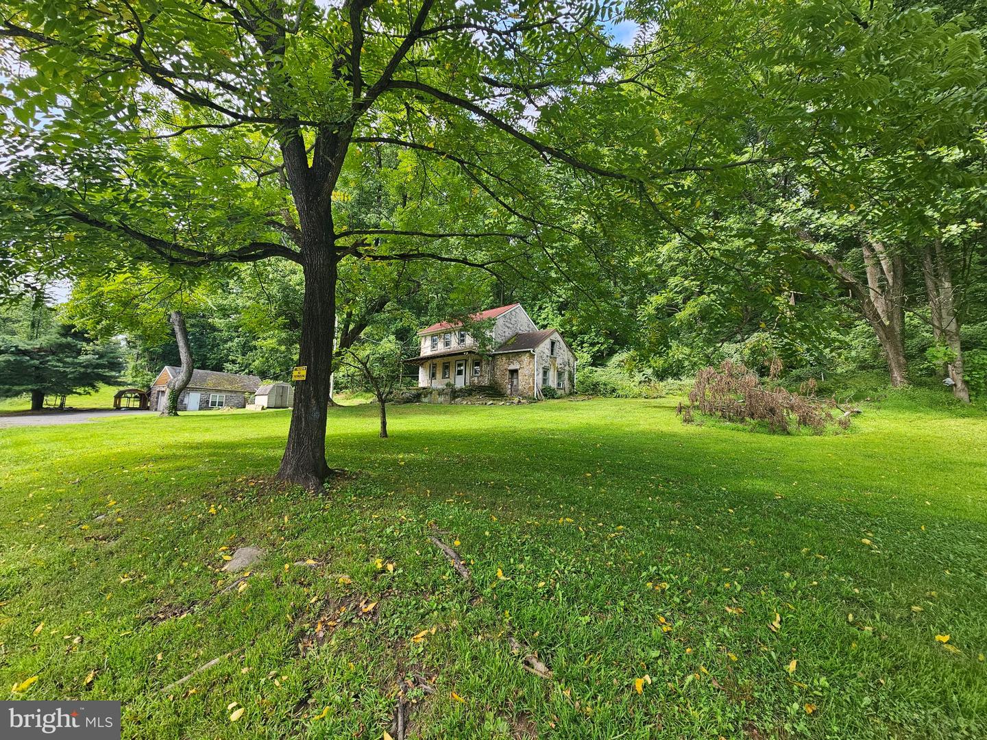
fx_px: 371
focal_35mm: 13
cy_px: 370
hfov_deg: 106.2
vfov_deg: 89.9
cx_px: 494
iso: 50
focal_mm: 2.2
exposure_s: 1/276
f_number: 2.2
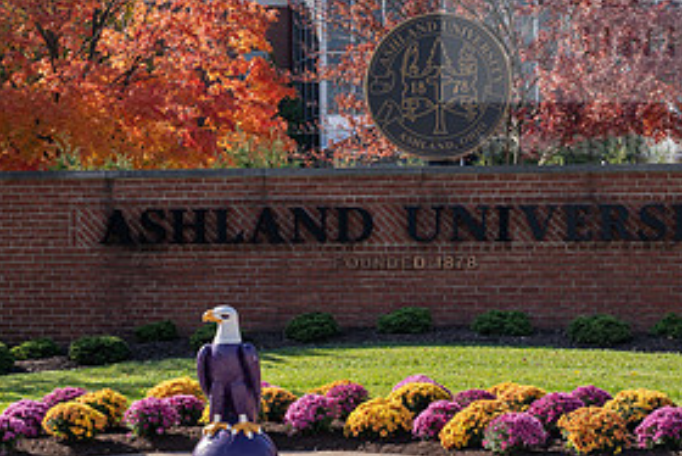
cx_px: 368
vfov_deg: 11.8
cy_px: 194
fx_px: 2199
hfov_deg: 17.6
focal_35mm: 116
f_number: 5.6
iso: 250
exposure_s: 1/640
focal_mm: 56
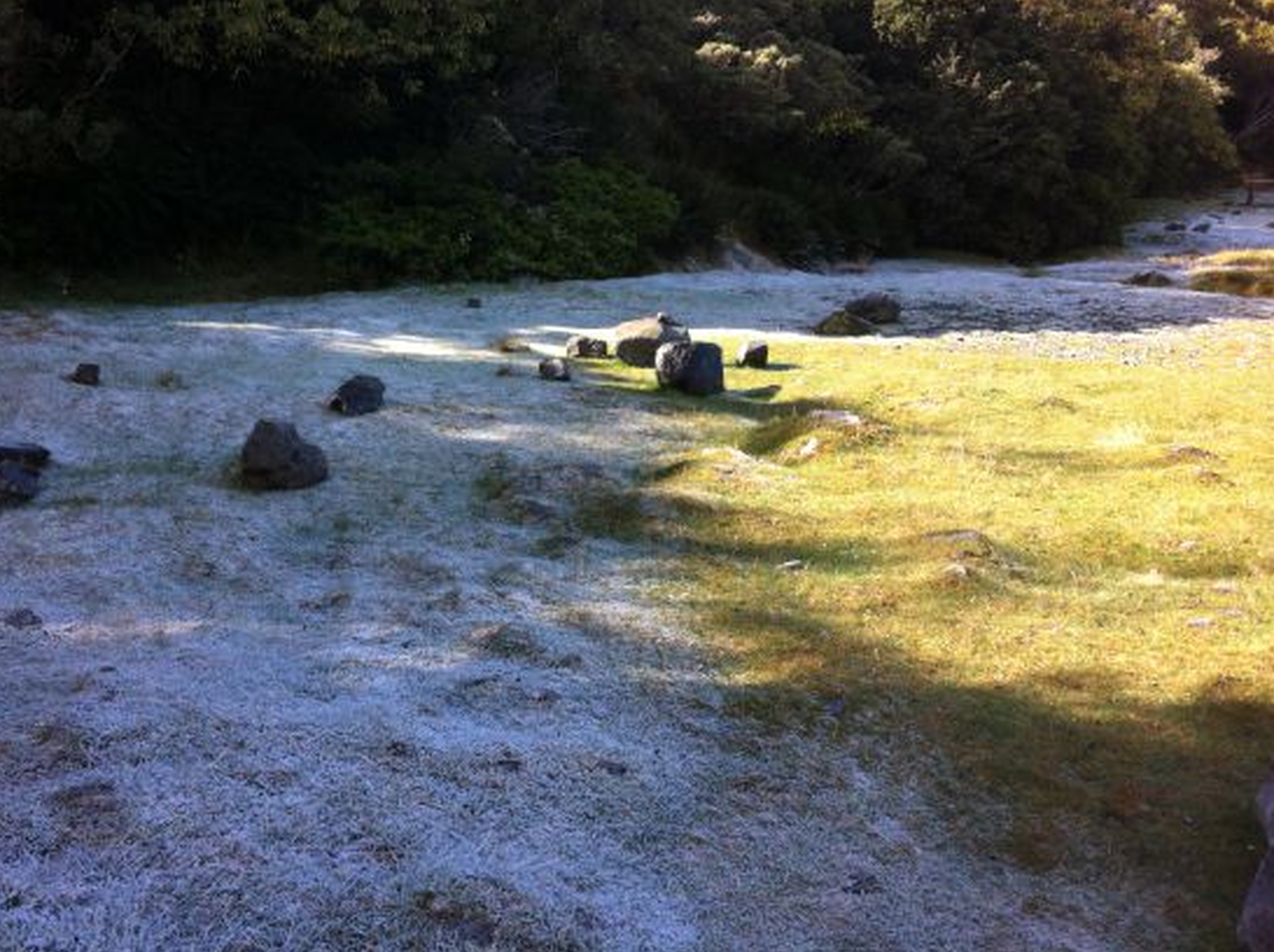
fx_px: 1507
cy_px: 404
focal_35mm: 41
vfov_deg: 35.0
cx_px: 546
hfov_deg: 45.7
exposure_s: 1/382
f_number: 2.8
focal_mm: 3.85
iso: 80
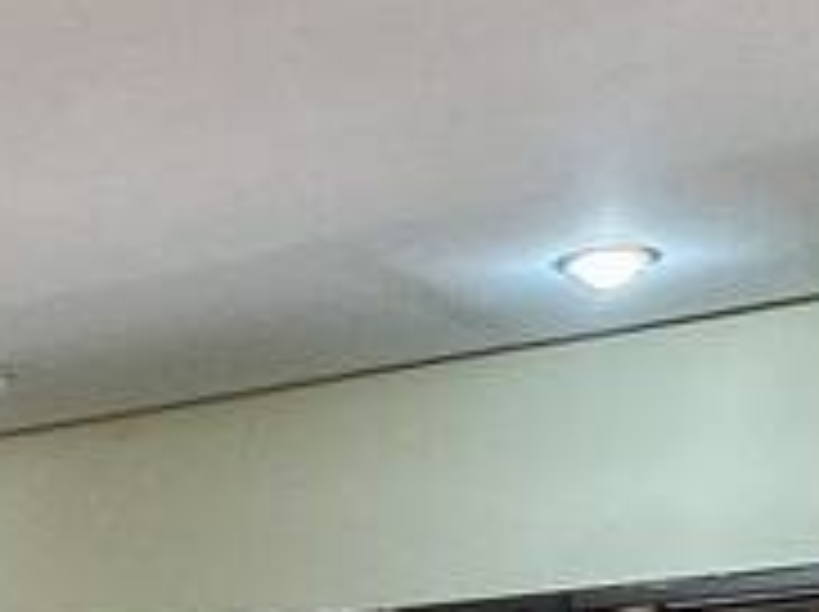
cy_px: 1017
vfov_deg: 12.4
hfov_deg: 17.1
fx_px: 2623
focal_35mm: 111
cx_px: -126
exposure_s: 1/120
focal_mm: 2.22
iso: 80
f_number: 2.2
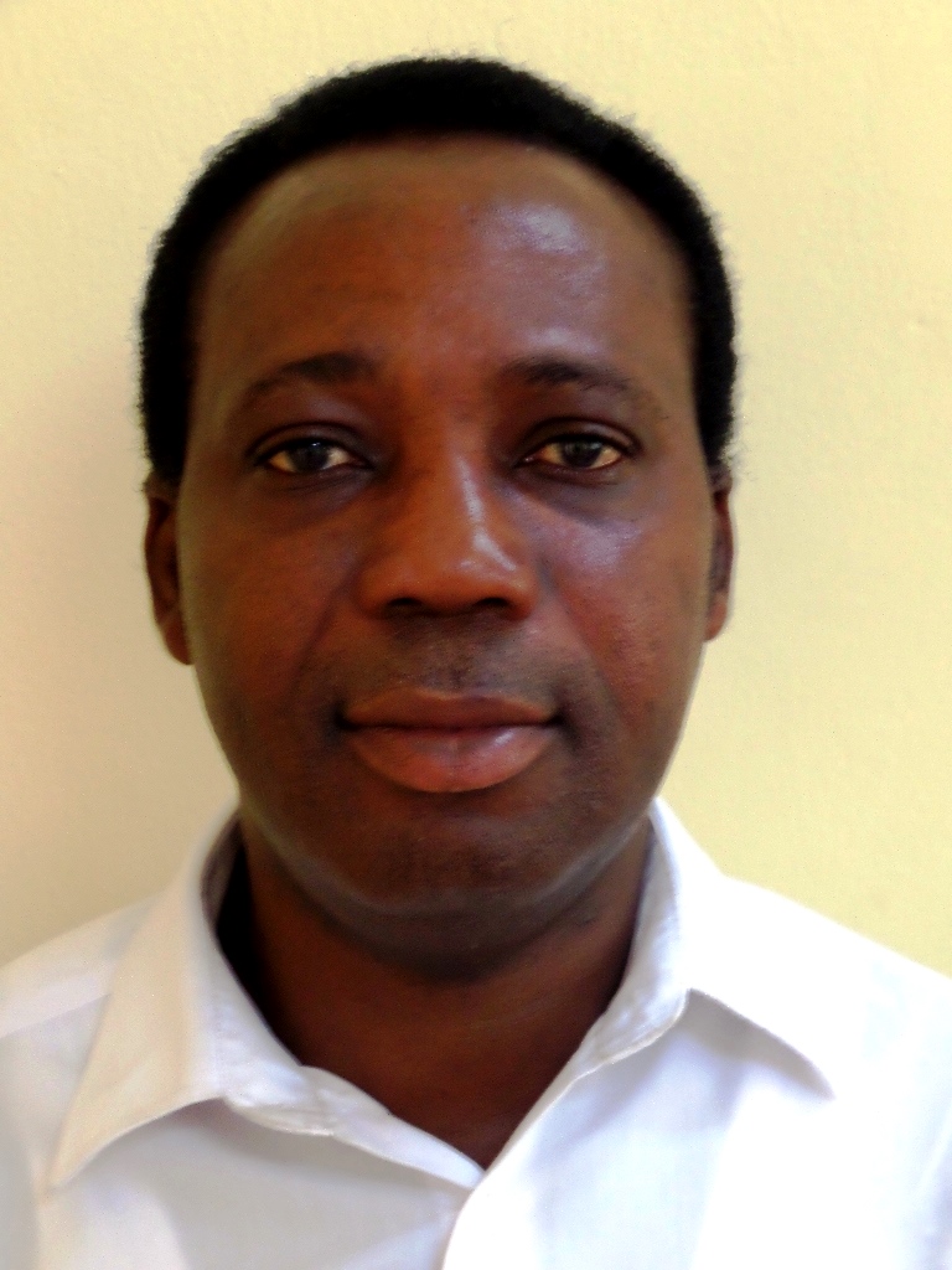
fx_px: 2860
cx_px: 476
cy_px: 635
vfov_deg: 25.0
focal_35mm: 78
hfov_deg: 18.9
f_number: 3.8
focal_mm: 13.9
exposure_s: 1/15
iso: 400
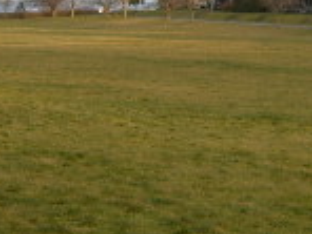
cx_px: 204
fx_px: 1361
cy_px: 30
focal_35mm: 151
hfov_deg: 13.1
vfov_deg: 9.8
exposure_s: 1/180
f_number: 2.8
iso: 50
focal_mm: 5.8
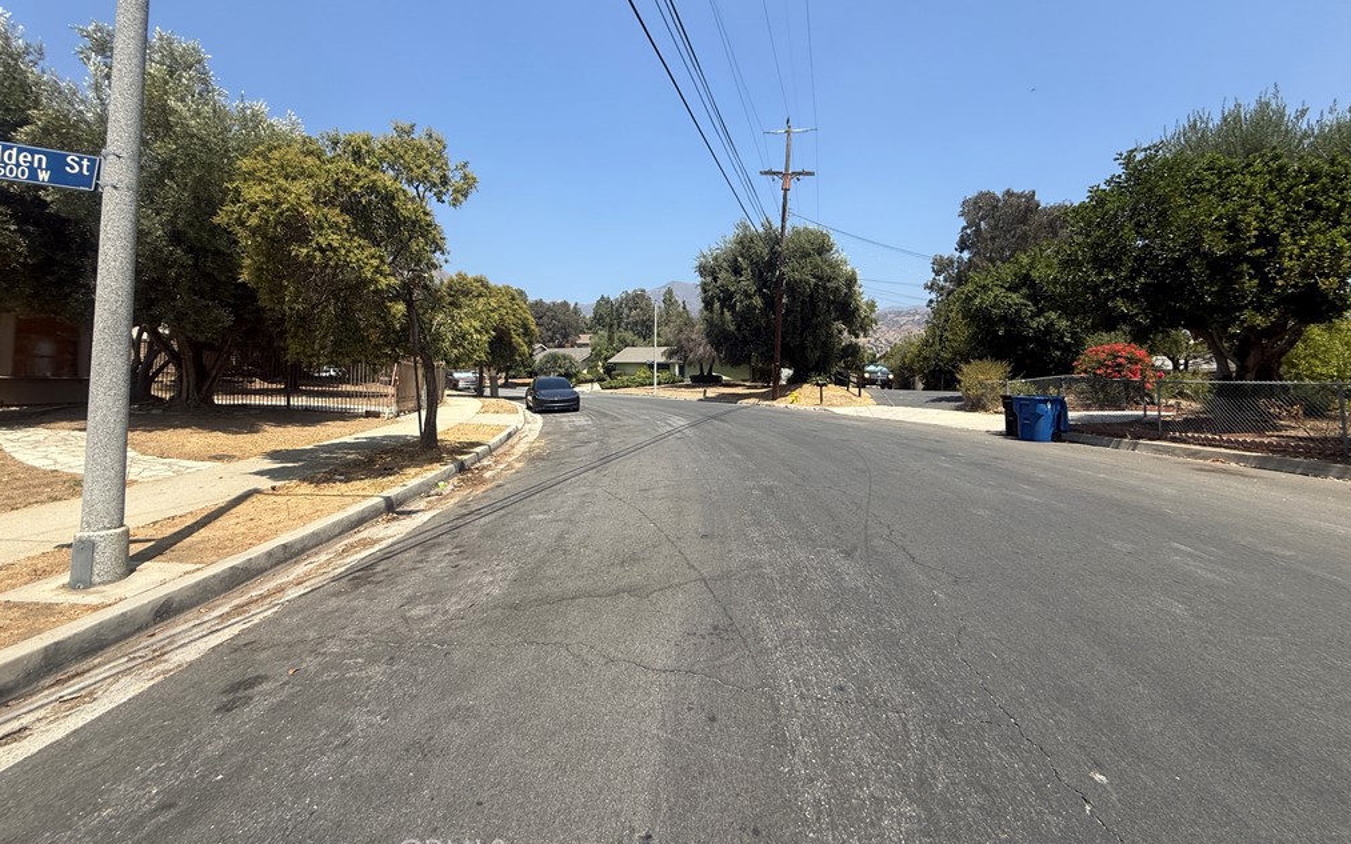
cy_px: 359
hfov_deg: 101.5
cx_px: 673
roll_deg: +0.6
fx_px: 552
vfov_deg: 74.3
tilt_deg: +4.9
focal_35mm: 15
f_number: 2.2
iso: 50
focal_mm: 2.22
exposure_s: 1/1656
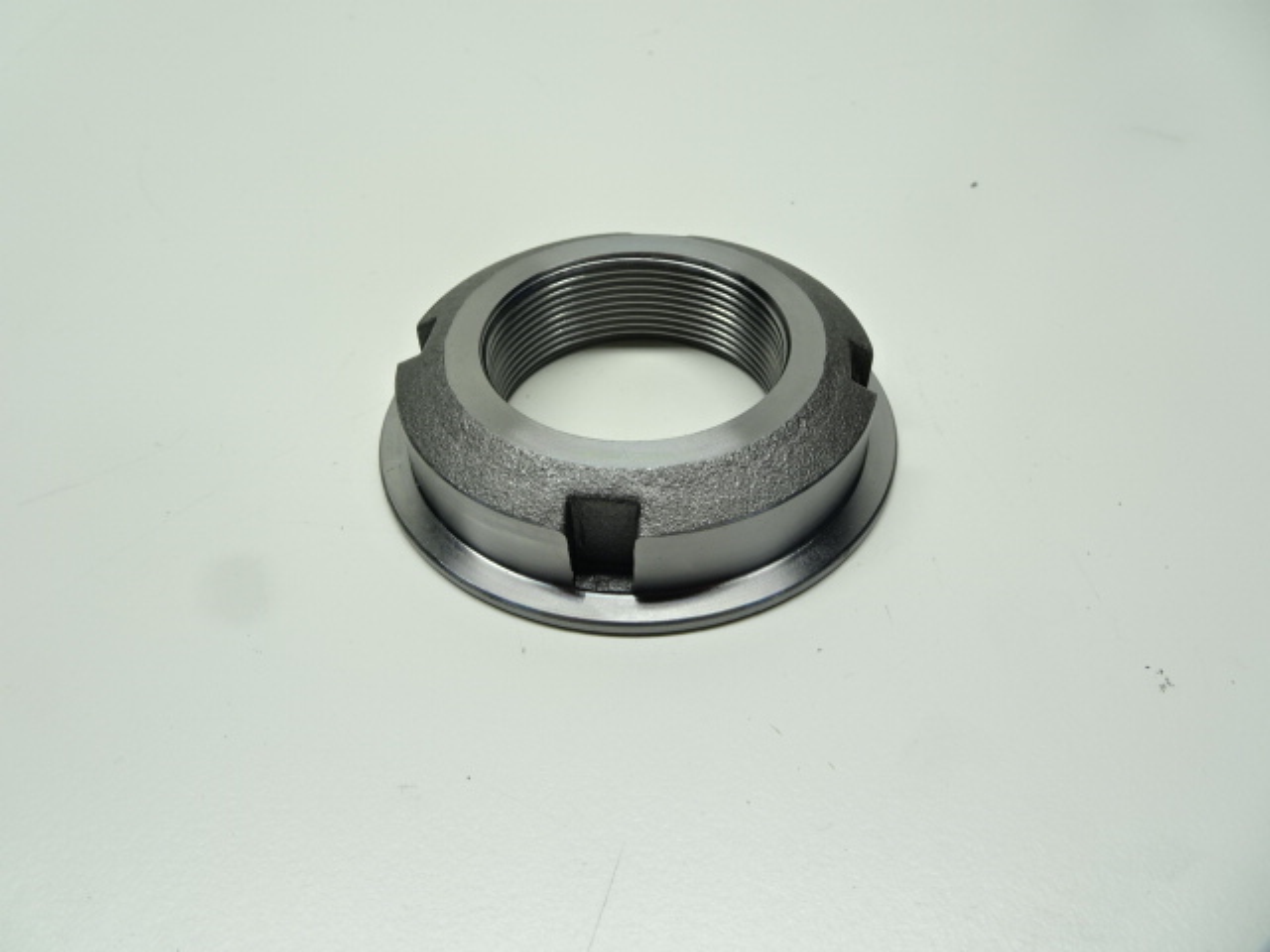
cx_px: 635
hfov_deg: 71.6
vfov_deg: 56.8
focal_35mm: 24
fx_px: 881
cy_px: 476
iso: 80
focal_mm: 4.1
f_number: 3.5
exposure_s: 1/60
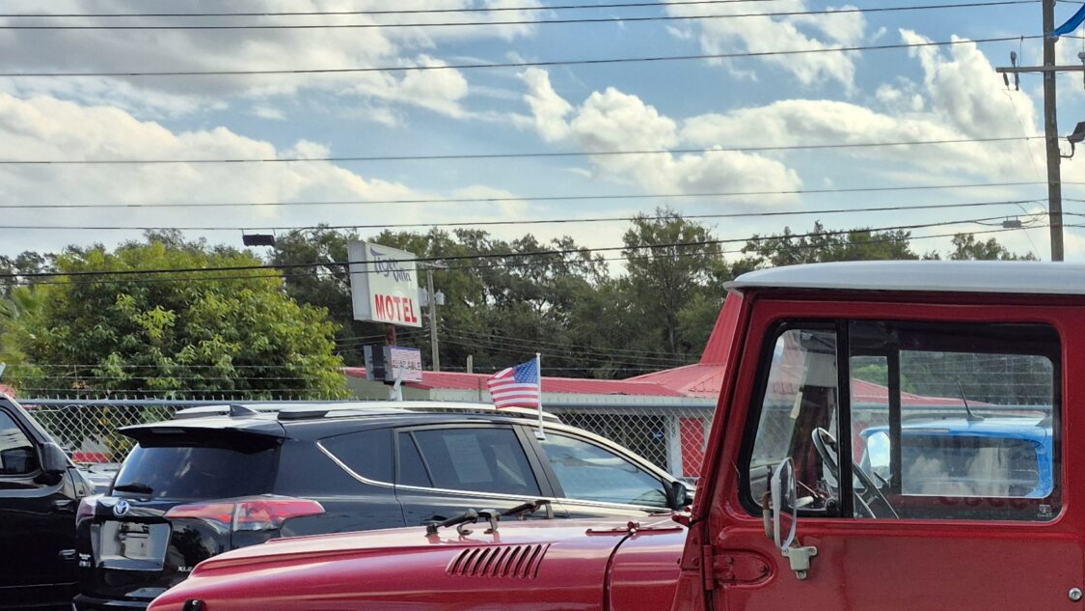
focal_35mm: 57
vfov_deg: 19.6
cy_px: 772
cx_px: 1174
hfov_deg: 32.5
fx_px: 1640
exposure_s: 1/2392
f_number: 1.8
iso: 25
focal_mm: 5.4
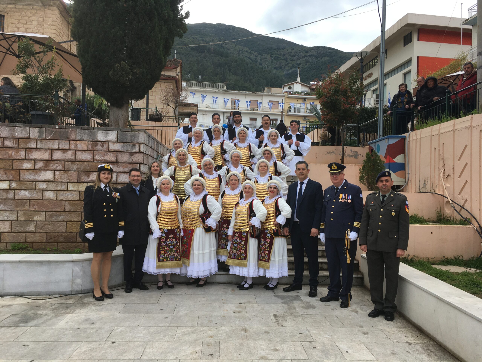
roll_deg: -1.1
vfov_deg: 48.2
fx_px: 404
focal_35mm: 29
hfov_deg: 61.7
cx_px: 241
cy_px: 181
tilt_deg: +1.1
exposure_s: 1/283
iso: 25
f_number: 2.2
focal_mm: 4.15
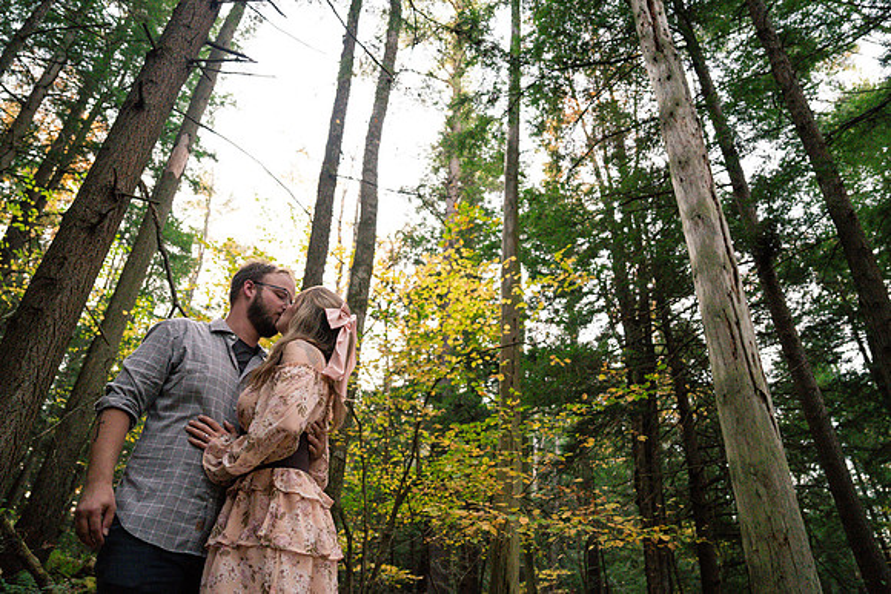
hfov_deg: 73.7
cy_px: 297
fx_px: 594
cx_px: 446
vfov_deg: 53.2
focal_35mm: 24
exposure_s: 1/2500
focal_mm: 24
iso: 2000
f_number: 2.8
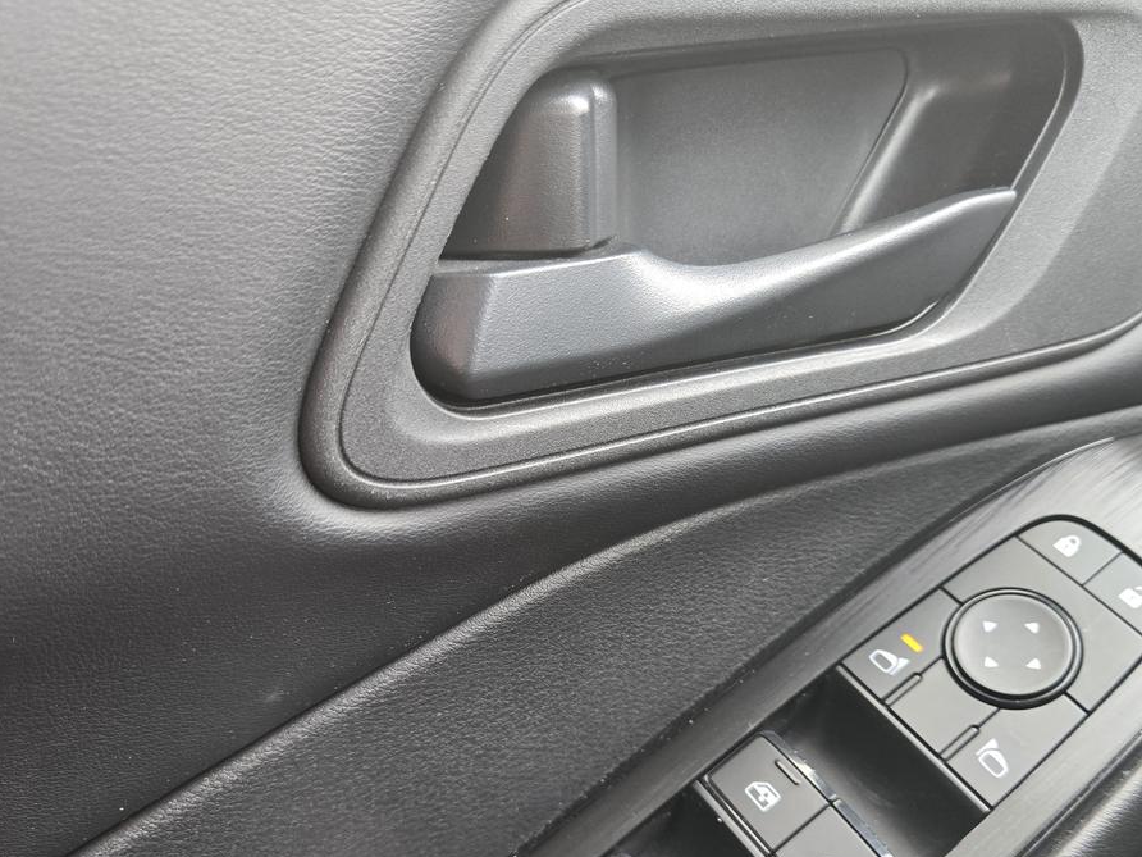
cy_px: 543
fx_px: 1089
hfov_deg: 55.3
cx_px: 611
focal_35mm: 33
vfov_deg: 42.6
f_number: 1.8
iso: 125
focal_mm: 5.4
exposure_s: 1/180
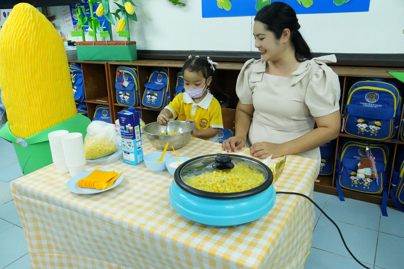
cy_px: 134
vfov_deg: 45.7
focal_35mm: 28
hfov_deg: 64.6
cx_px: 202
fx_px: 320
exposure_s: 1/100
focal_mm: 19
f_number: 5.6
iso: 4000
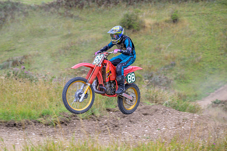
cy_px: 76
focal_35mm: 70
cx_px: 114
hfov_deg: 28.8
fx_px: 441
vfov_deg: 19.5
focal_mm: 70
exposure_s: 1/320
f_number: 4
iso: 64
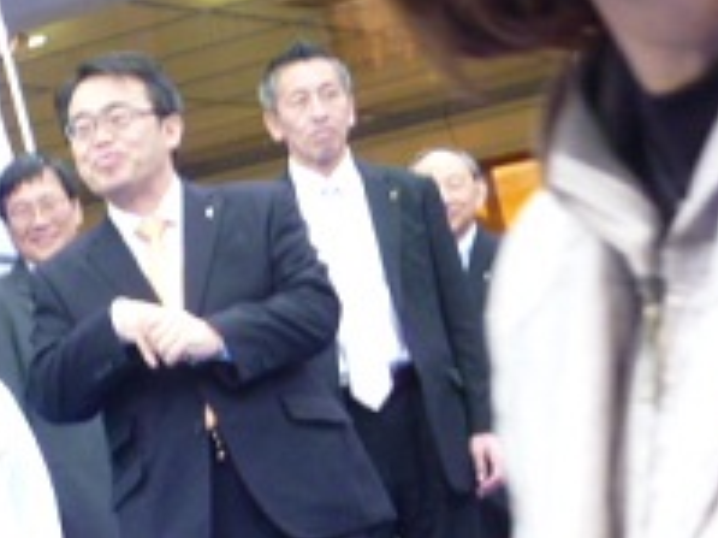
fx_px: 4250
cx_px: 137
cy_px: 513
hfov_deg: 9.6
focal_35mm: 205
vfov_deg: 7.2
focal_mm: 16.2
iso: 400
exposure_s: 1/30
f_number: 5.7
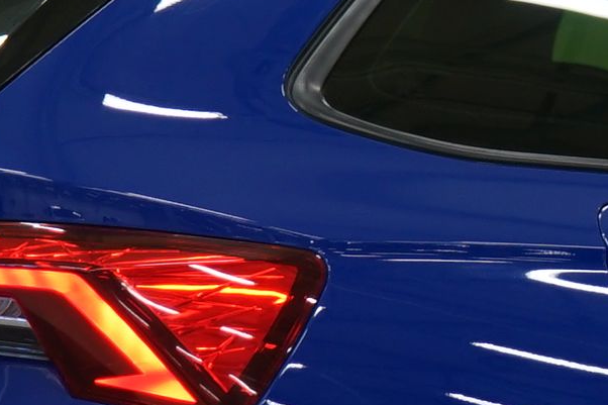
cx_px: 732
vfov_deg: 4.2
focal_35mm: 327
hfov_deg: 6.3
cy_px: 259
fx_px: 5521
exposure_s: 1/10
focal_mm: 50
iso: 400
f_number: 4.5
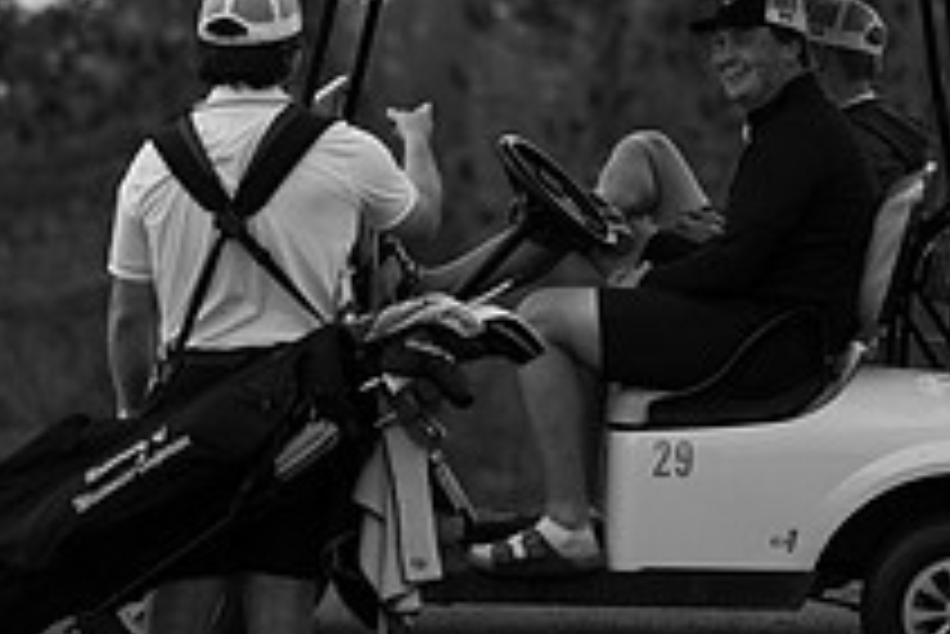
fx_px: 10879
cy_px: 97
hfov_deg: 5.0
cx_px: 743
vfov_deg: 3.3
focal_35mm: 412
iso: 500
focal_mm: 150
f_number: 2.8
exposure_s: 1/1250
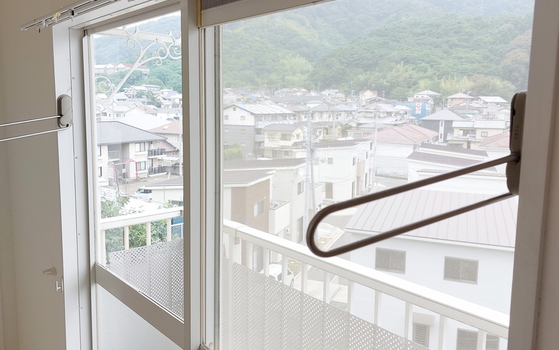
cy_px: 166
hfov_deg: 62.9
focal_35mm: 30
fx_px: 457
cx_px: 271
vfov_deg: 41.8
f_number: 1.8
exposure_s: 1/210
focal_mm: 5.23
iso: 25
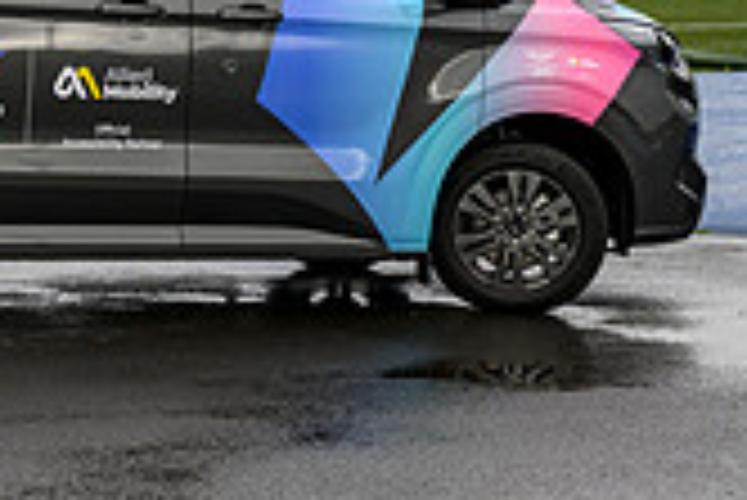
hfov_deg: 11.7
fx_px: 3406
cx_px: -513
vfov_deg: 8.3
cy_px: -29
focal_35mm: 164
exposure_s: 1/160
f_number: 9
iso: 320
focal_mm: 47
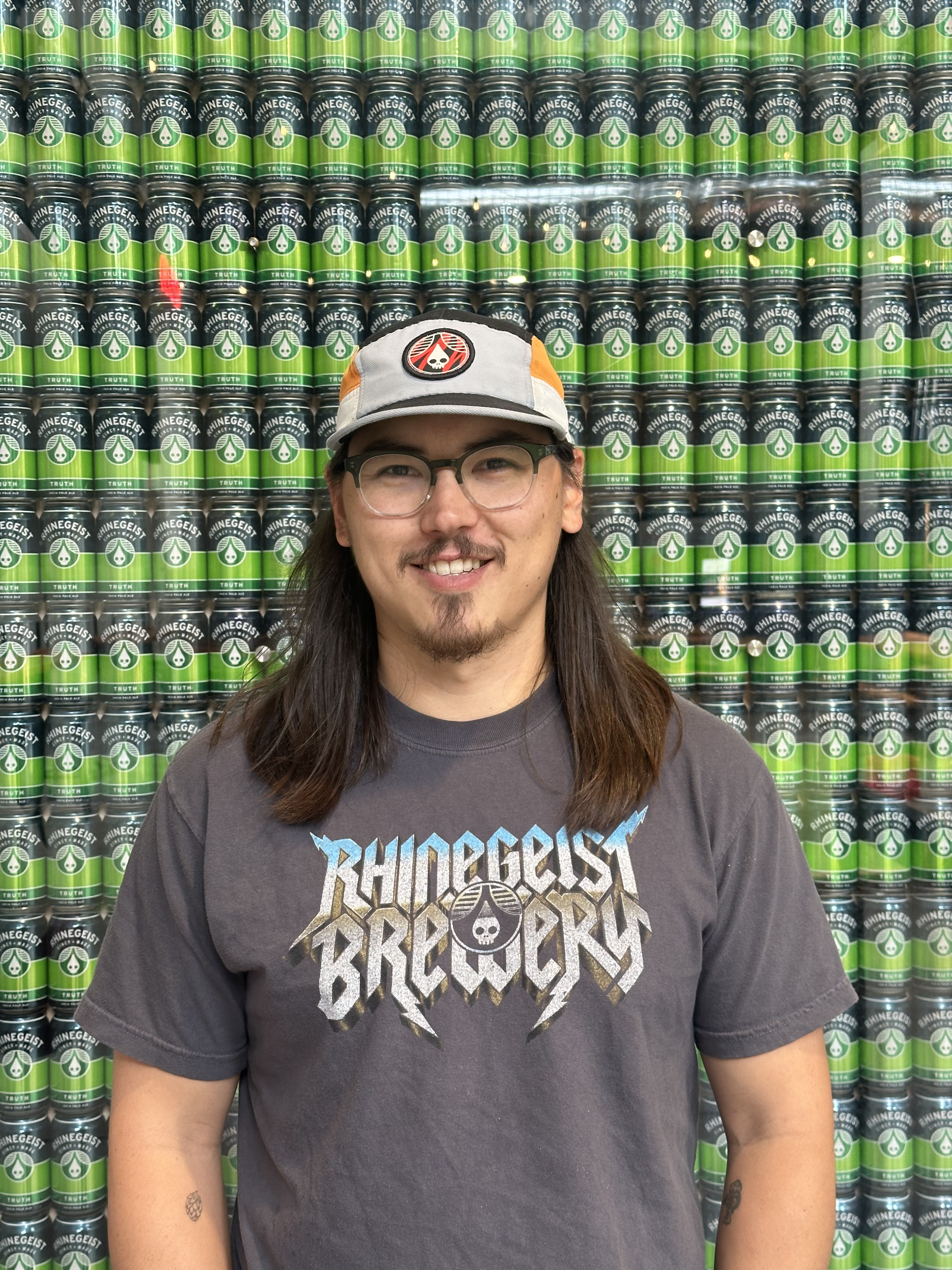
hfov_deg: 30.3
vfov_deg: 39.7
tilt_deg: -1.8
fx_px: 1760
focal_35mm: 48
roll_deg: +0.4
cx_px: 476
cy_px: 635
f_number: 1.78
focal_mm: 6.86
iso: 160
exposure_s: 1/60
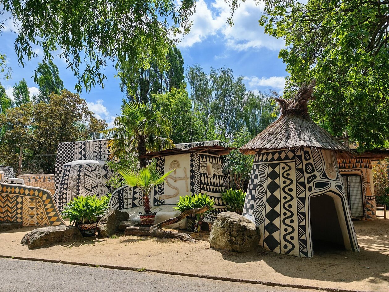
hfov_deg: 58.4
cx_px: 194
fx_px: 348
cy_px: 146
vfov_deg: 45.4
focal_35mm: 31
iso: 100
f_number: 2
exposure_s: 1/9400
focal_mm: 6.83
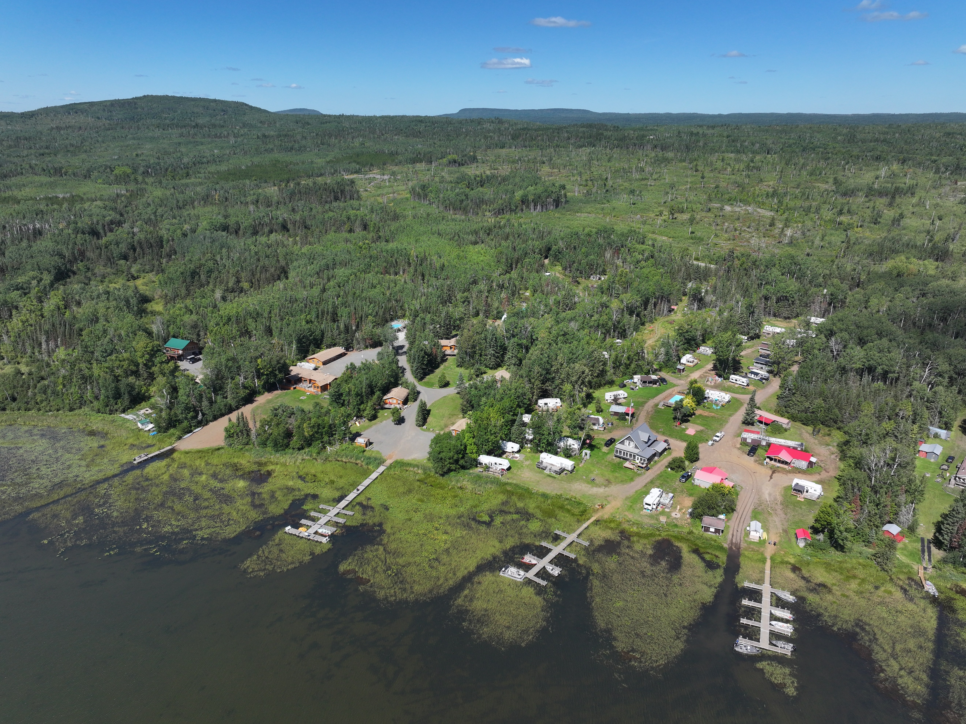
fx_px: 670
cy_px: 362
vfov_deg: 56.8
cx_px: 483
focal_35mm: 24
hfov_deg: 71.6
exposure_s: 1/100
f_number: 5
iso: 100
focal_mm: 12.29
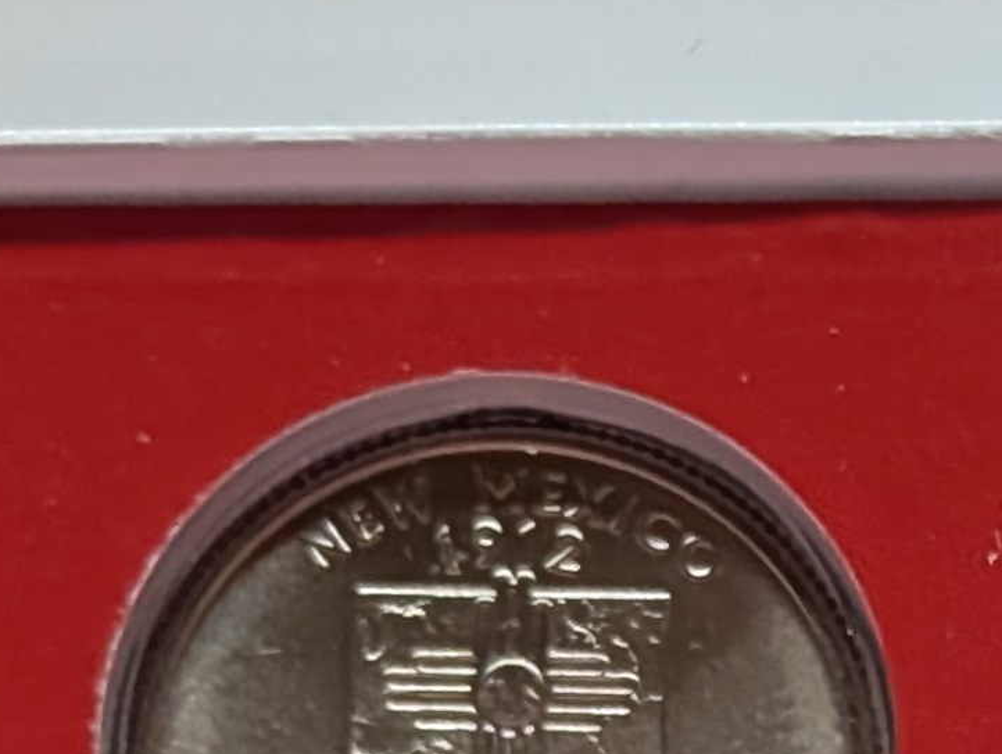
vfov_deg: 5.2
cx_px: 1479
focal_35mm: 277
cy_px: 1794
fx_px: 8026
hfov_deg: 7.0
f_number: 1.68
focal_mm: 6.9
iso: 172
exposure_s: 1/259
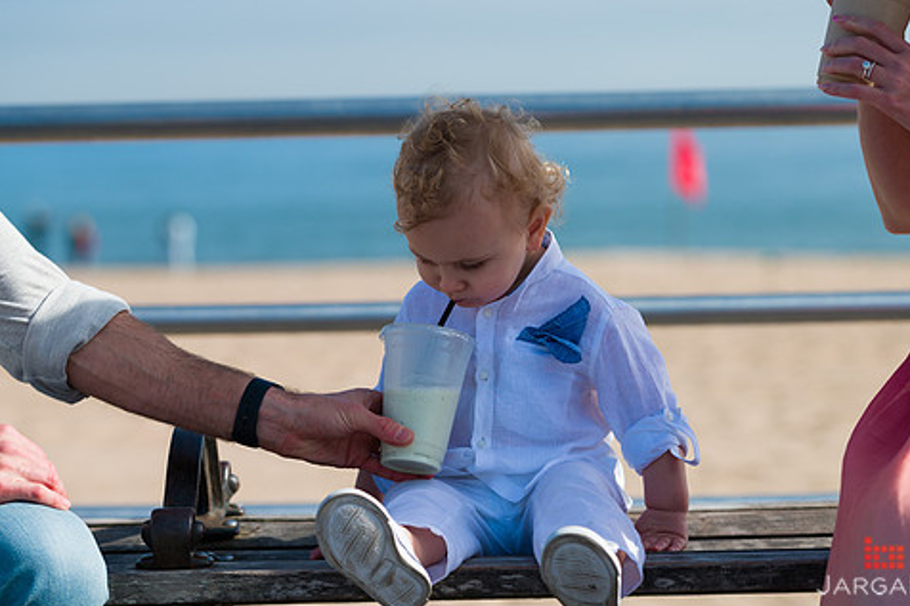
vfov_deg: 10.2
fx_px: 3386
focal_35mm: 134
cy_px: 268
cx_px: 445
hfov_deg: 15.3
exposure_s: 1/2500
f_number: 4
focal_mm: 110
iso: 200
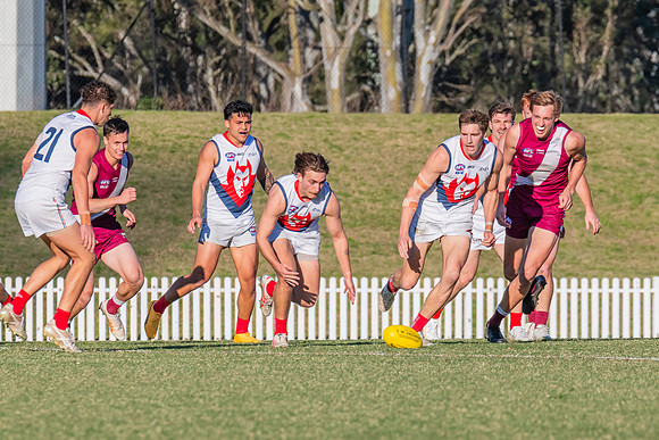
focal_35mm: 639
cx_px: 446
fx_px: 11701
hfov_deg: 3.2
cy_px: 225
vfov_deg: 2.2
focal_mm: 420
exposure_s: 1/1250
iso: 800
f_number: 13
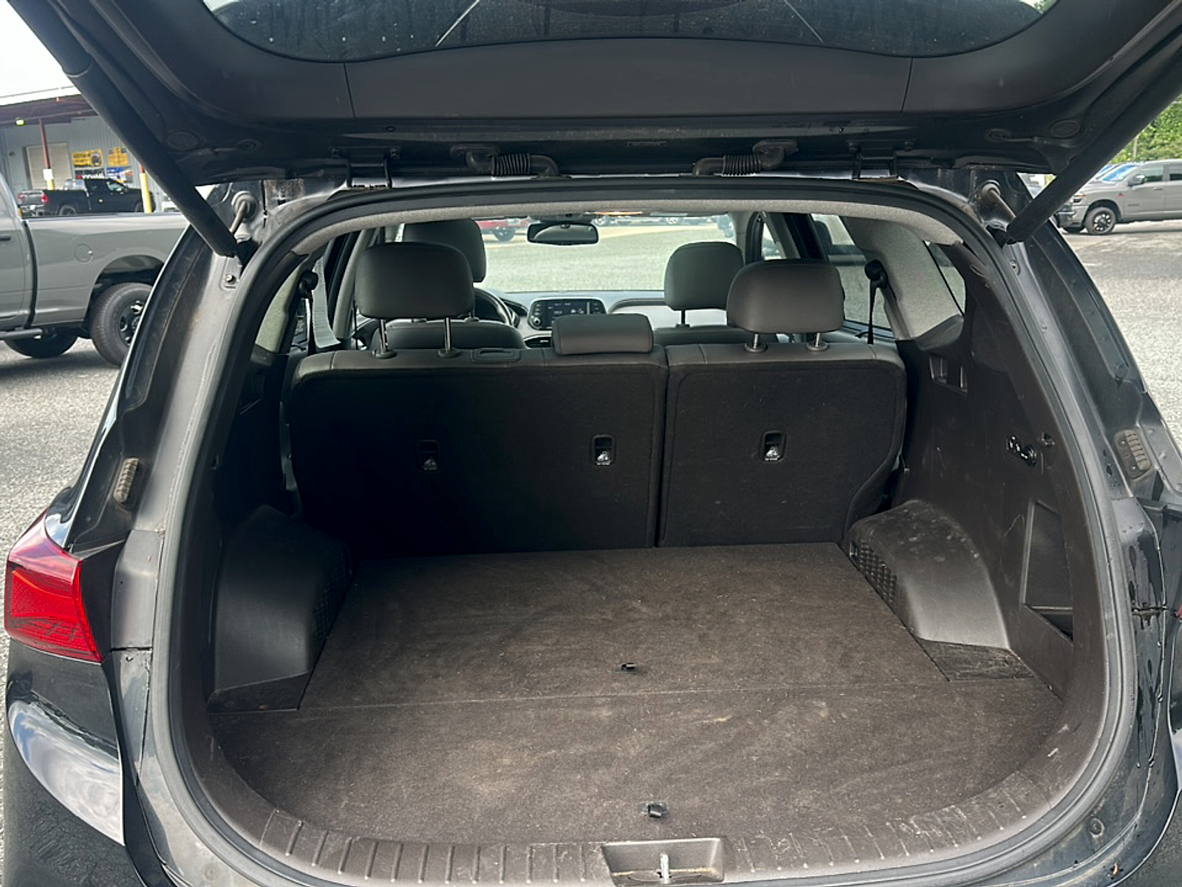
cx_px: 591
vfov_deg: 54.9
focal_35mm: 25
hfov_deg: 69.4
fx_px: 854
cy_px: 444
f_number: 1.78
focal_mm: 6.86
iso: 80
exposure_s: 1/328
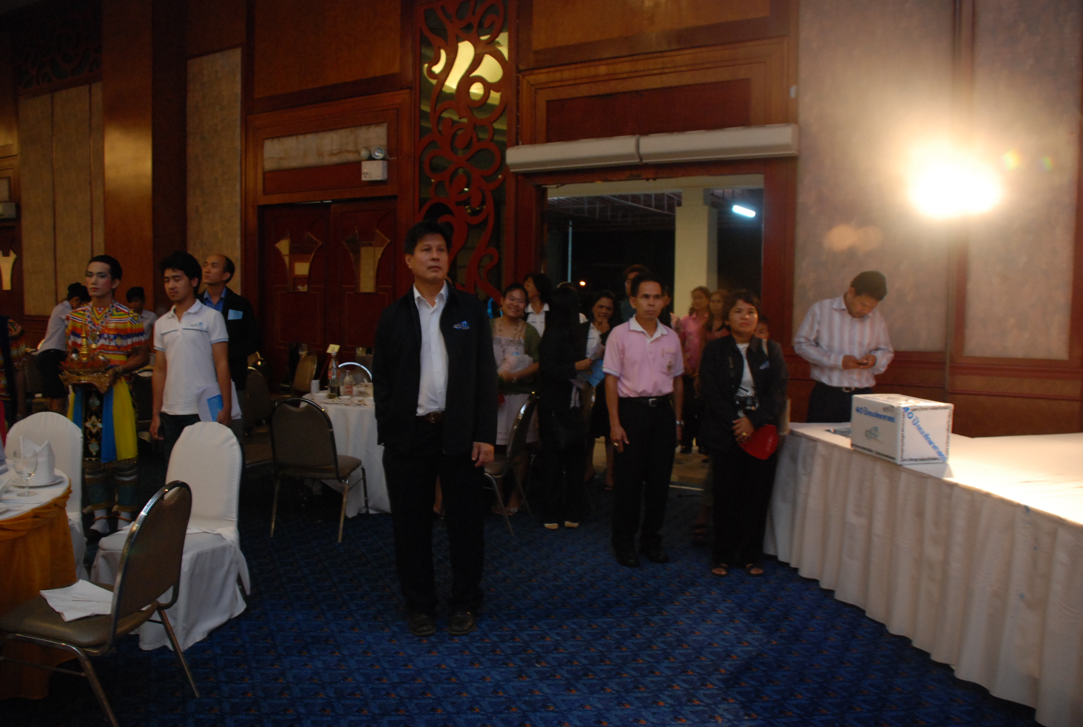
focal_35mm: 27
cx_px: 542
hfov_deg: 67.3
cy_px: 364
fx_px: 814
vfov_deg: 48.1
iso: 800
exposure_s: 1/10
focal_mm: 18
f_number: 3.5
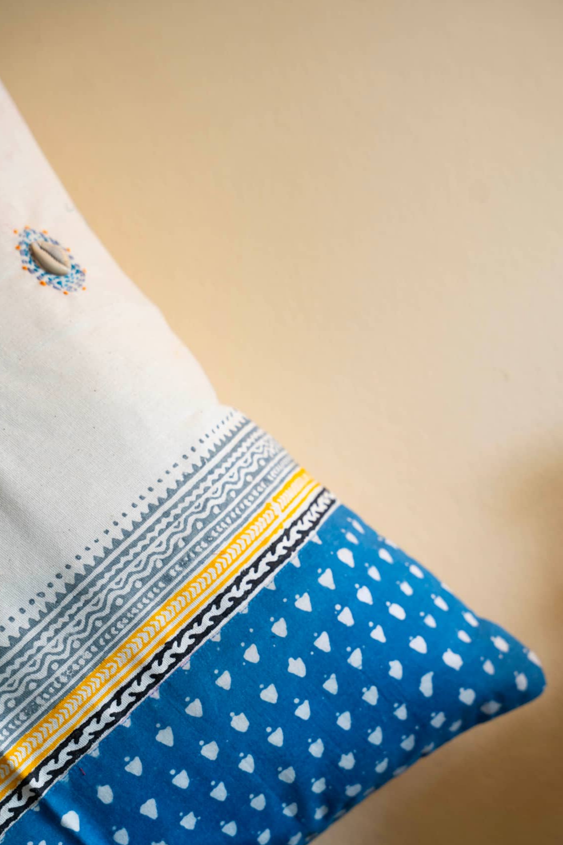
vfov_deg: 23.3
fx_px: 2042
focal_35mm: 87
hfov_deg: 15.7
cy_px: 524
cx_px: 328
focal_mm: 70
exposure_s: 1/50
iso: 500
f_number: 4
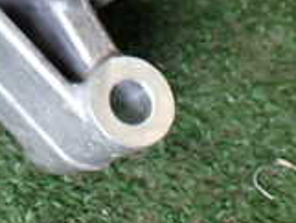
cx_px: -178
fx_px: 958
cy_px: -133
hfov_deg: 15.8
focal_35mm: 112
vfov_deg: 12.5
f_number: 2.3
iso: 400
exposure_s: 1/125
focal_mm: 5.4
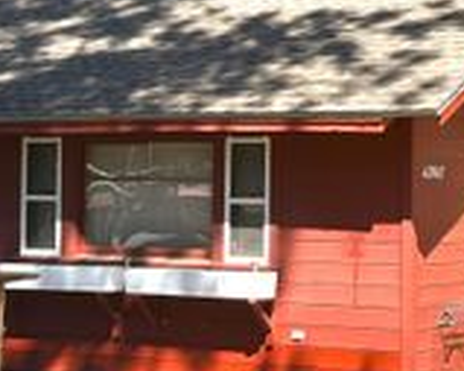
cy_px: 127
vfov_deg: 10.5
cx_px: 277
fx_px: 2017
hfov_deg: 13.1
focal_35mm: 147
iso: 64
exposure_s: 1/1565
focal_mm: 6.86
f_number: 1.78
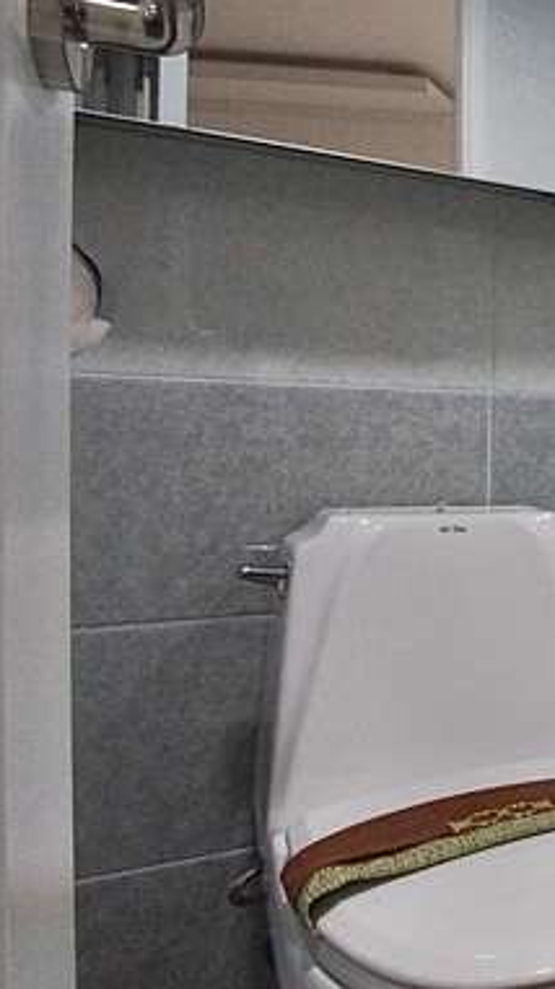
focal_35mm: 33
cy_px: 436
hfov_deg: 22.6
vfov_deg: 59.3
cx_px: 973
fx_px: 864
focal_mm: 10
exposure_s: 1/60
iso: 1600
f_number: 9
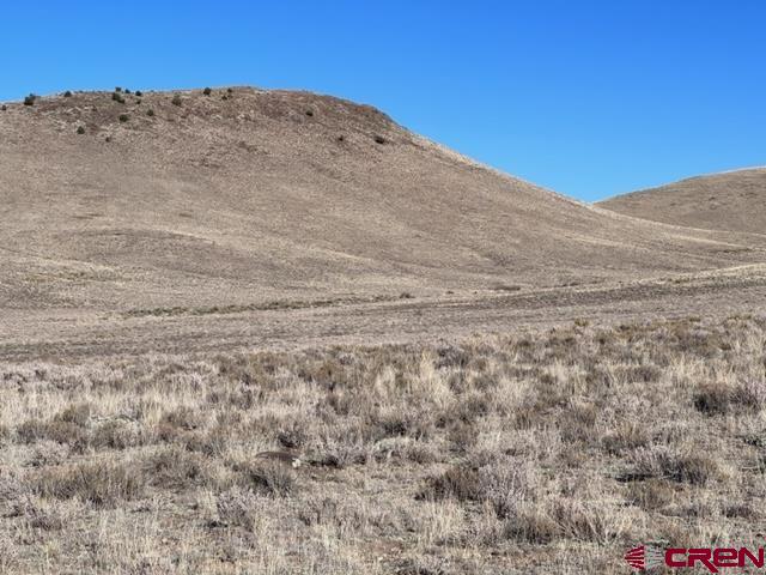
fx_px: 1704
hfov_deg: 25.3
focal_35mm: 77
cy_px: 288
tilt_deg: -0.4
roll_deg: -0.3
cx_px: 383
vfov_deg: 19.1
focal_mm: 9
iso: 32
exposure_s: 1/1309
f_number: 2.8
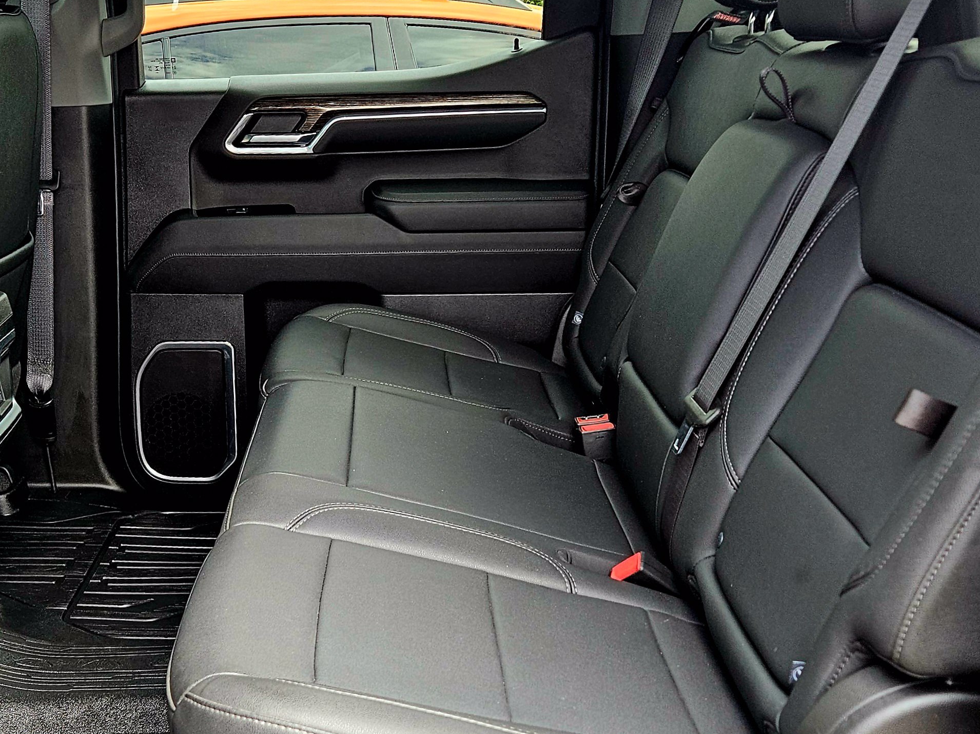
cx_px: 461
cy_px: 313
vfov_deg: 36.7
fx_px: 1104
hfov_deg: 47.8
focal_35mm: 39
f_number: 1.8
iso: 80
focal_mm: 5.4
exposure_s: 1/120
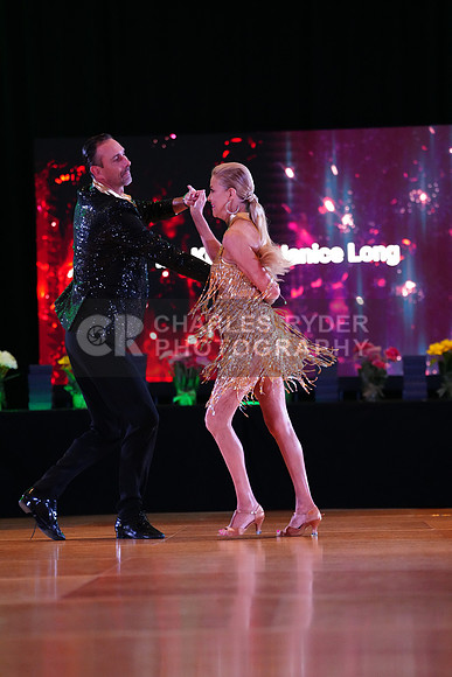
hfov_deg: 11.1
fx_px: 2334
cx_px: 226
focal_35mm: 124
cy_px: 338
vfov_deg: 16.5
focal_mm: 124
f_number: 2.8
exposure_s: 1/400
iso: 6400
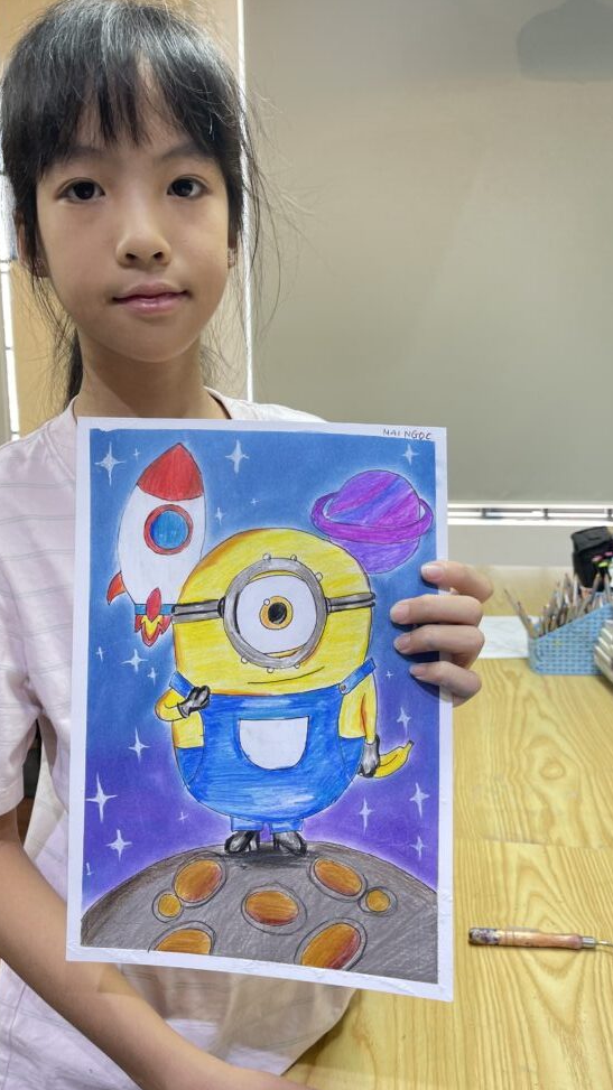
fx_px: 809
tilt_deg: -7.7
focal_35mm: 28
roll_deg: +0.9
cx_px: 287
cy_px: 539
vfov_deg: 67.9
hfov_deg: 41.5
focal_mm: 5.1
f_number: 1.6
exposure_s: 1/100
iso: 64
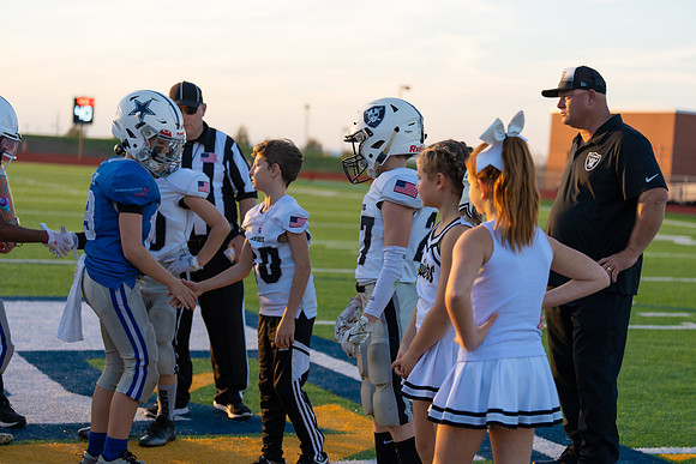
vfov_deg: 19.5
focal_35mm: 70
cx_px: 348
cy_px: 232
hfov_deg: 28.8
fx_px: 1354
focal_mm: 70
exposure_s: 1/1000
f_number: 2.8
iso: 200
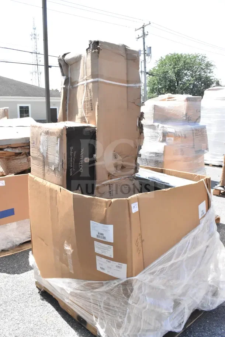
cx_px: 112
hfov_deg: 43.6
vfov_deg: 61.9
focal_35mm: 30
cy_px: 168
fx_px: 281
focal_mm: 20
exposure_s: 1/1250
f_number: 18
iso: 6400
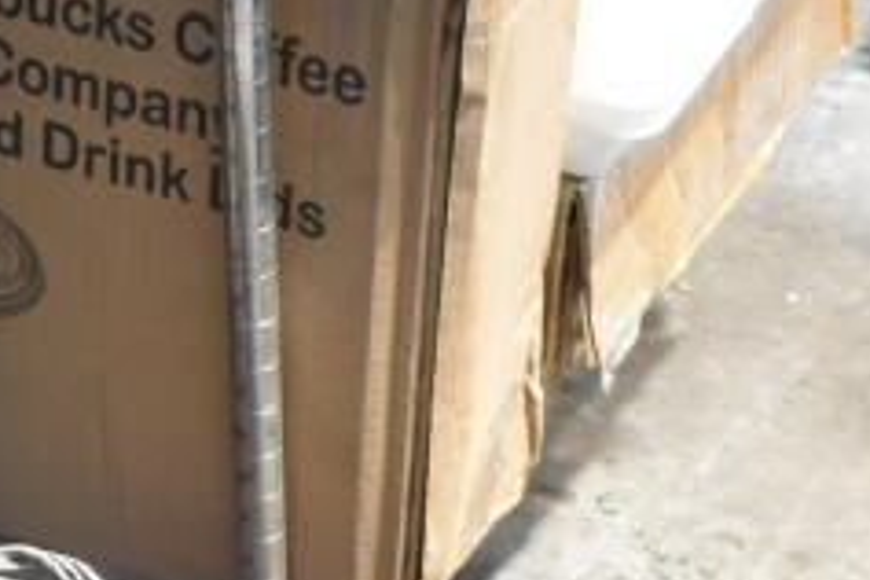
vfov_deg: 9.1
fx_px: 3359
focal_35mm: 139
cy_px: 1288
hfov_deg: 14.6
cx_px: 139
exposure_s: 1/50
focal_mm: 24
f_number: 4
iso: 1600
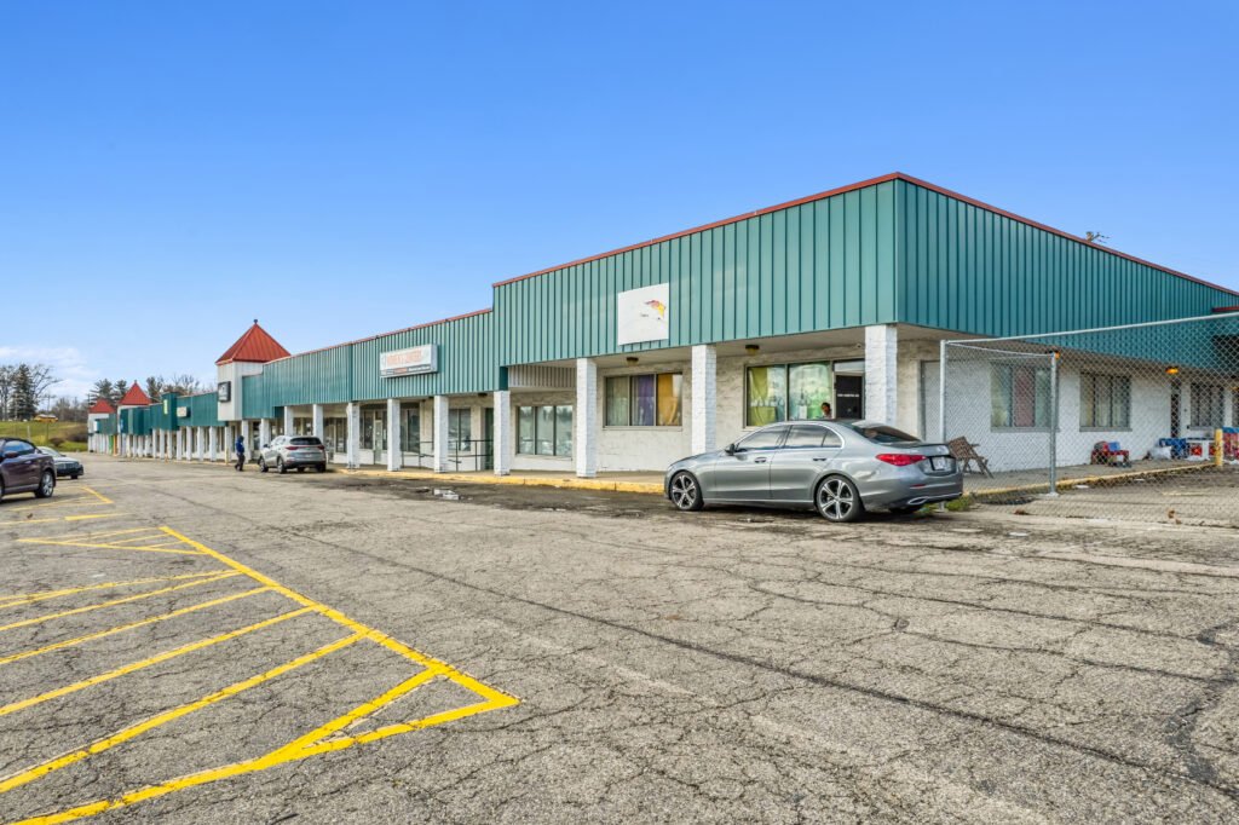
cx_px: 620
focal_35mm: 22
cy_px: 412
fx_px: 757
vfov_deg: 57.2
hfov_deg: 78.6
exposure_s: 1/1500
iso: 140
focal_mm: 8.4
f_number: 2.8
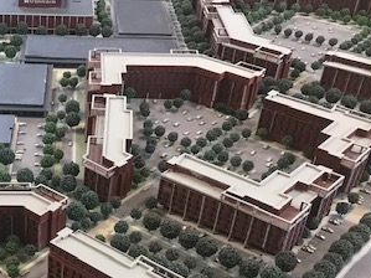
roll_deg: +0.9
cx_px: 11
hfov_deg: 30.2
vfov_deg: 23.6
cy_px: 258
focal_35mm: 60
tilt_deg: -37.5
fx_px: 643
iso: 40
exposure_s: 1/24
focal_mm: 3.99
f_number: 1.8
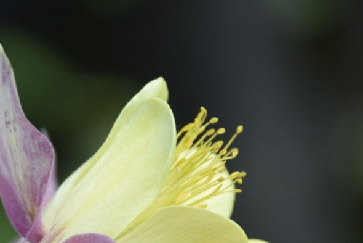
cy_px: 294
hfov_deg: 1.7
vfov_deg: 1.1
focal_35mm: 1220
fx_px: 12307
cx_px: 89
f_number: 7.1
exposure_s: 1/125
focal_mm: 300
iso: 400
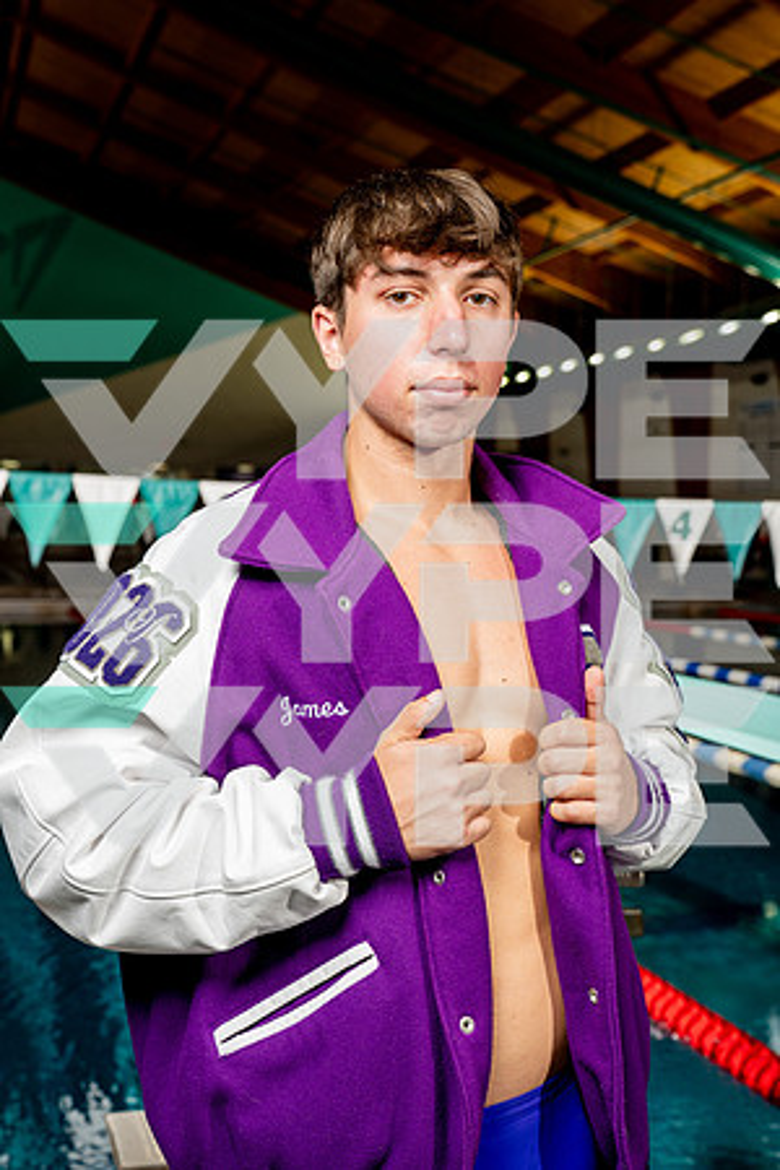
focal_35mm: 50
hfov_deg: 27.0
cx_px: 390
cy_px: 585
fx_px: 1625
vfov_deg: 39.6
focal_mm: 50
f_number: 6.3
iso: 640
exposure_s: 1/250
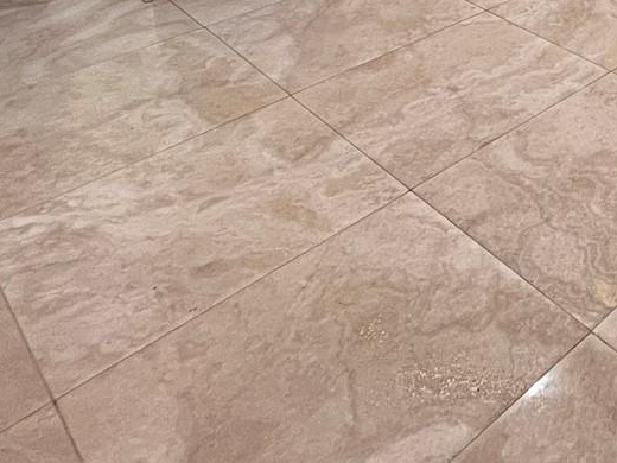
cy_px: -210
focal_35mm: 40
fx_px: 713
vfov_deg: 26.9
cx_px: 776
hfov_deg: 34.9
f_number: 1.8
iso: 250
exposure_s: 1/60
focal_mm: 1.57
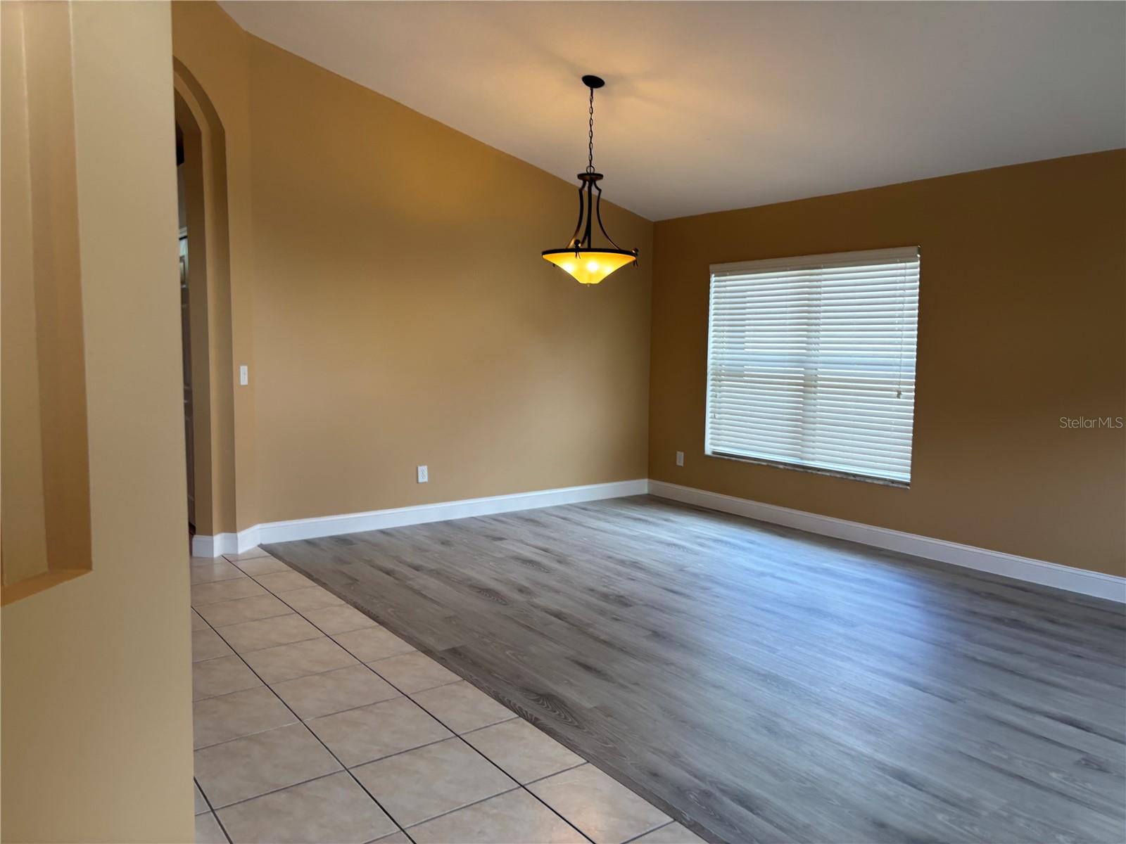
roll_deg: +1.9
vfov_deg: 53.1
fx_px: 846
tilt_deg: -3.5
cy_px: 422
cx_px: 563
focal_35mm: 26
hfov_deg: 67.3
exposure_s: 1/120
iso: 64
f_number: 1.6
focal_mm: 5.96
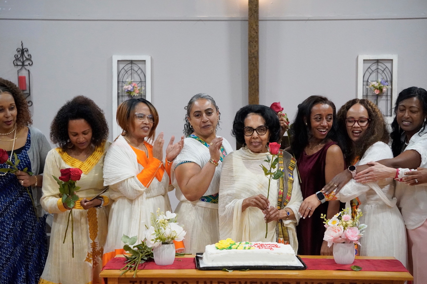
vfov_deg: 16.6
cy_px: 142
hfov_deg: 24.6
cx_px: 214
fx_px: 978
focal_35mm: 82
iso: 6400
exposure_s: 1/160
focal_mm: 55
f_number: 4.5
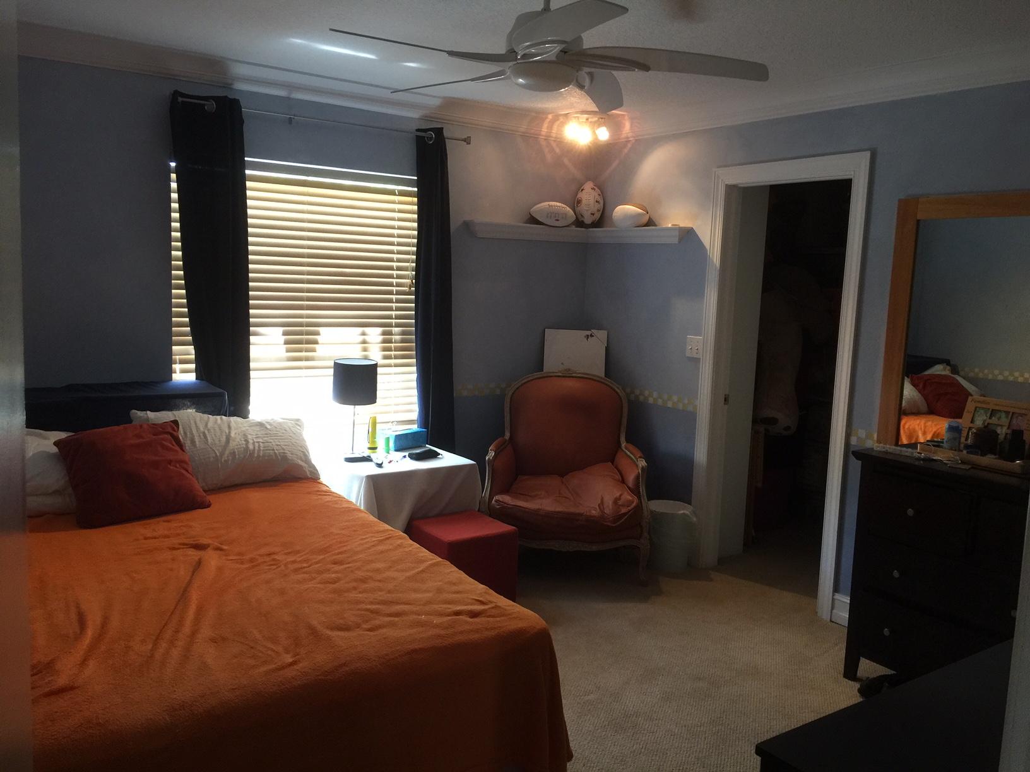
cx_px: 515
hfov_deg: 61.7
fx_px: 863
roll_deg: -3.8
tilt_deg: -6.6
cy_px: 386
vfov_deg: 48.2
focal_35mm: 29
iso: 80
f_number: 2.2
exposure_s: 1/15
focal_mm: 4.15
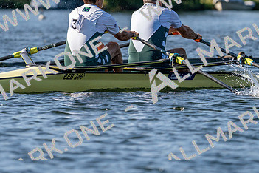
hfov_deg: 3.7
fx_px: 3978
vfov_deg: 2.5
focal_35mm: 553
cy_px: 34
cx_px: 86
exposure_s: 1/1600
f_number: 6.3
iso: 320
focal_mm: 335
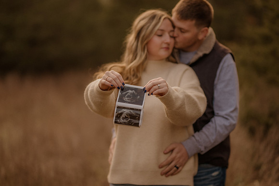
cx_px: 140
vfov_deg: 16.1
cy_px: 93
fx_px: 659
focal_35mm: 85
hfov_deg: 23.9
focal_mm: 85
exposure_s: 1/1000
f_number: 1.4
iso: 320
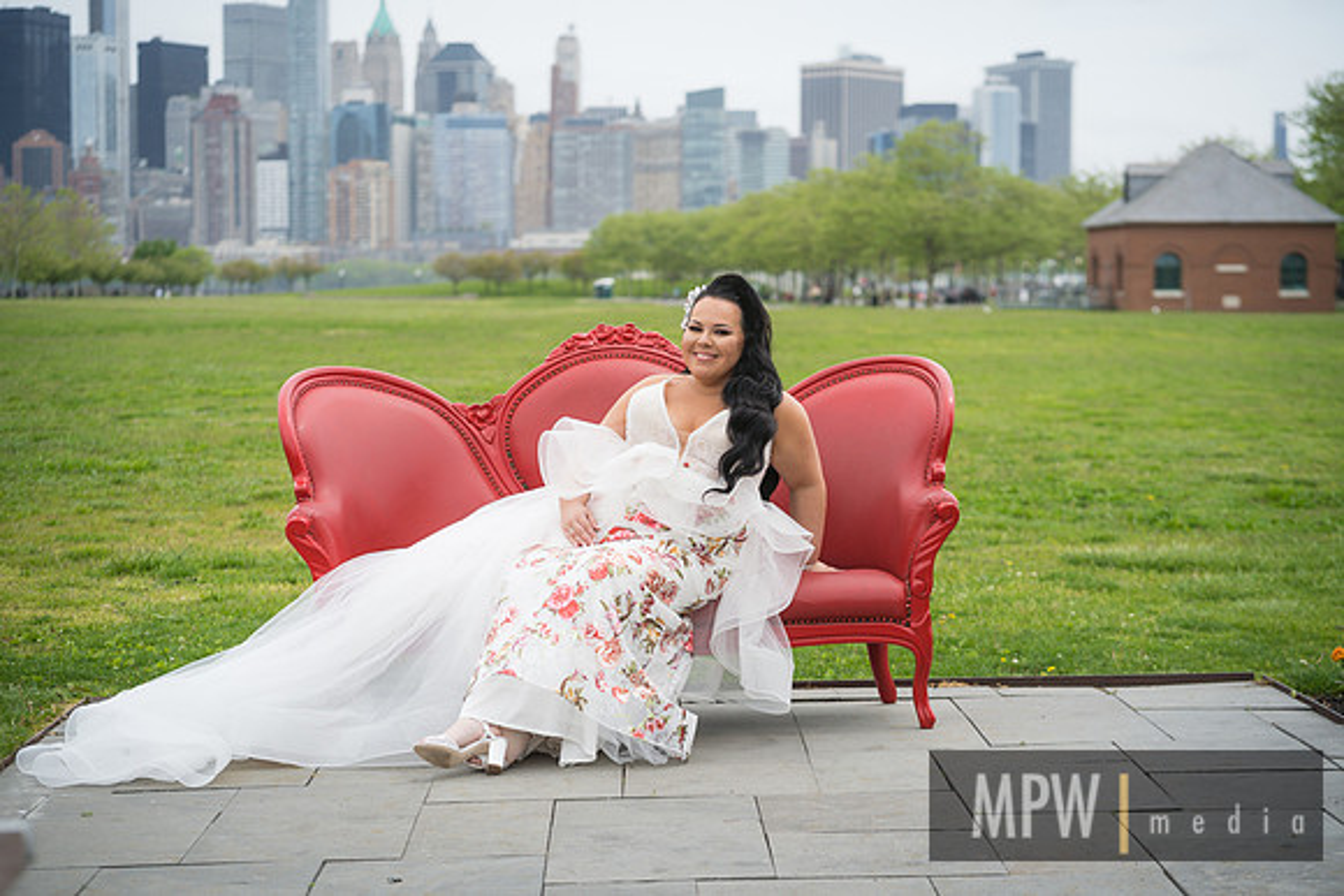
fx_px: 2838
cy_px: 448
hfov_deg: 26.6
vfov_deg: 18.0
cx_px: 672
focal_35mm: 76
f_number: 2.8
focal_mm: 75
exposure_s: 1/2000
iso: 100
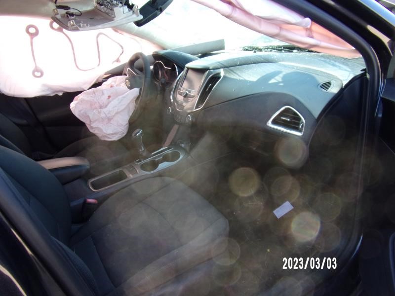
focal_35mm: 24
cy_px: 148
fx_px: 274
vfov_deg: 56.8
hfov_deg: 71.6
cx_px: 198
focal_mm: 4.3
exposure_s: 1/60
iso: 80
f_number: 3.3
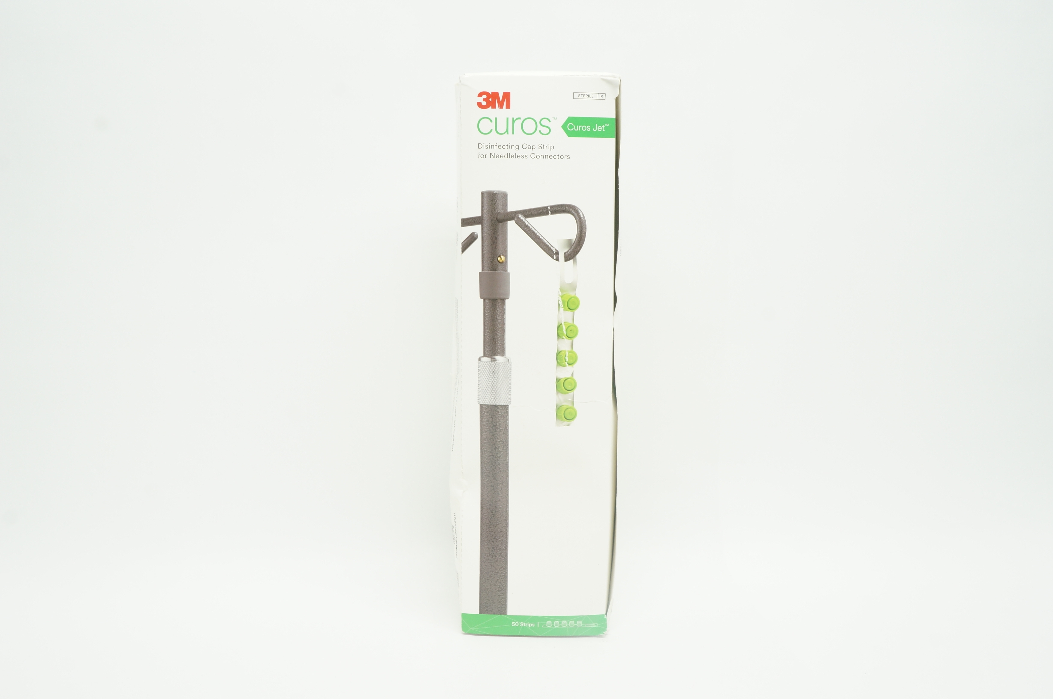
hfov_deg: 57.3
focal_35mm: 33
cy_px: 350
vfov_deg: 39.9
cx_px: 526
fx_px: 964
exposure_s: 1/15
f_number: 11
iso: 400
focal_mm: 22
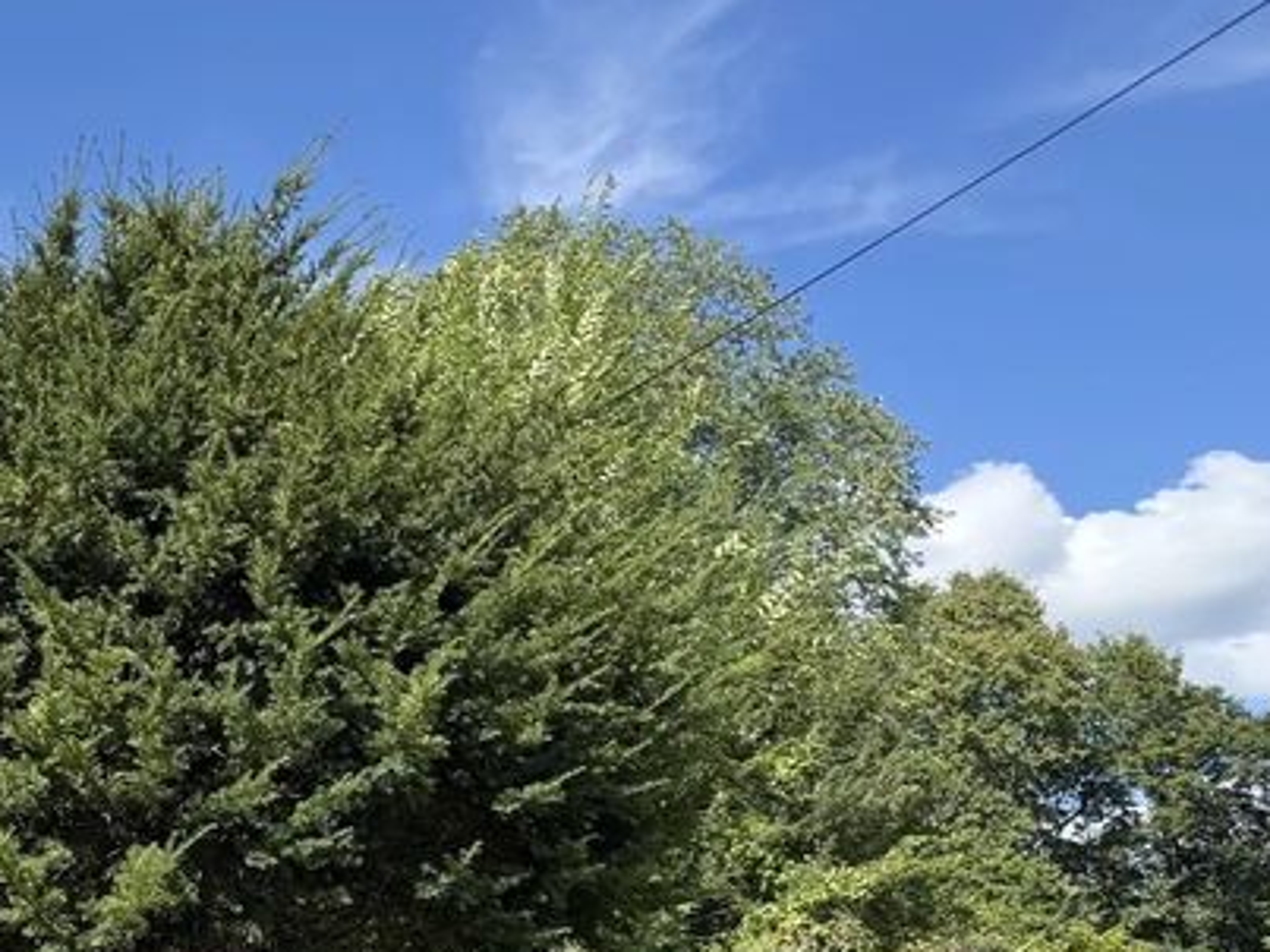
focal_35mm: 61
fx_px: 2237
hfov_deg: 27.6
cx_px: -277
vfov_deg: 23.4
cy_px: 845
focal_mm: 6.76
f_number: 1.78
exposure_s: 1/2525
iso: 100
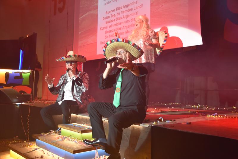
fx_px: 238
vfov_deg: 36.9
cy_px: 80
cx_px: 119
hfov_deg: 53.1
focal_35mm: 36
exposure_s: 1/60
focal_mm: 24
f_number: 4
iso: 1400
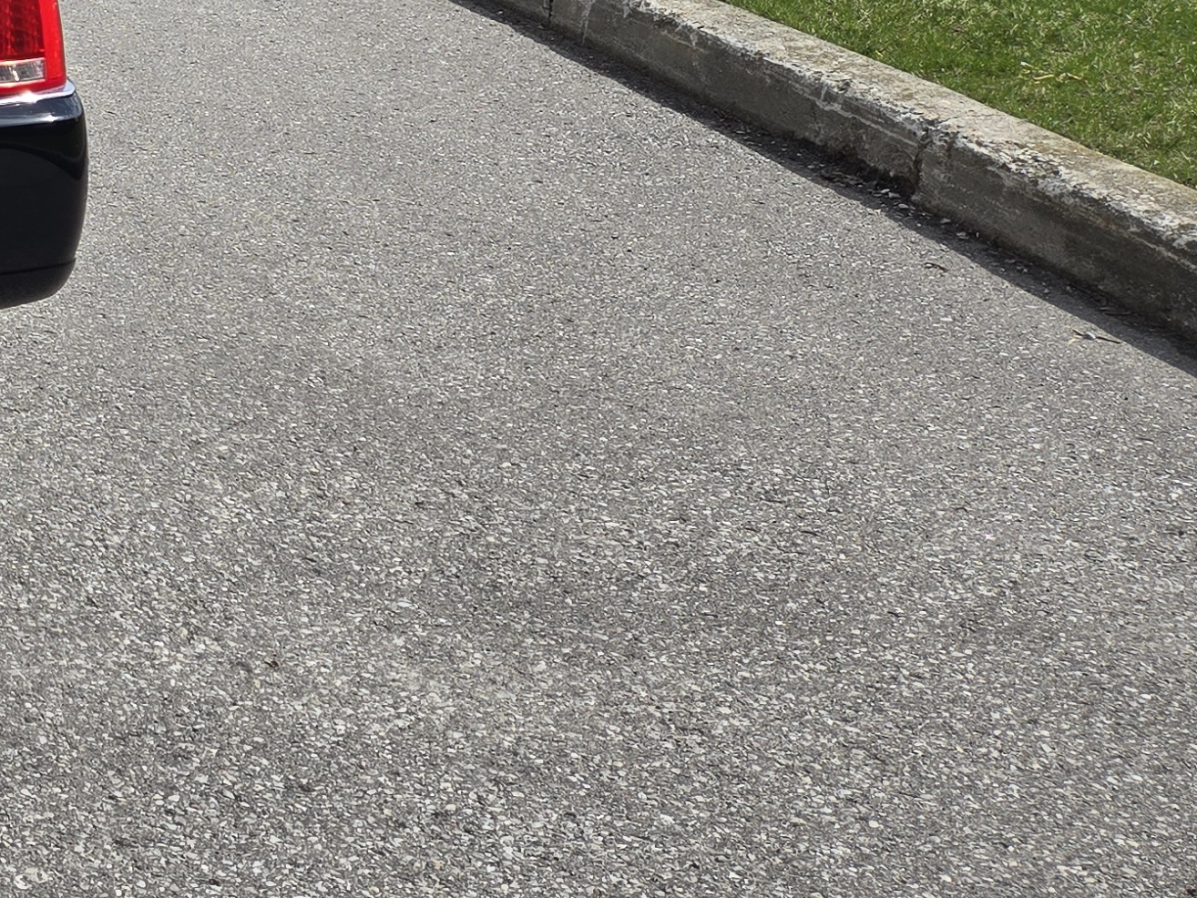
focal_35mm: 70
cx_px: -586
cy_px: -164
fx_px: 2421
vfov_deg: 19.8
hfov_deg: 22.8
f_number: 1.8
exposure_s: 1/2593
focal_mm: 5.4
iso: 25
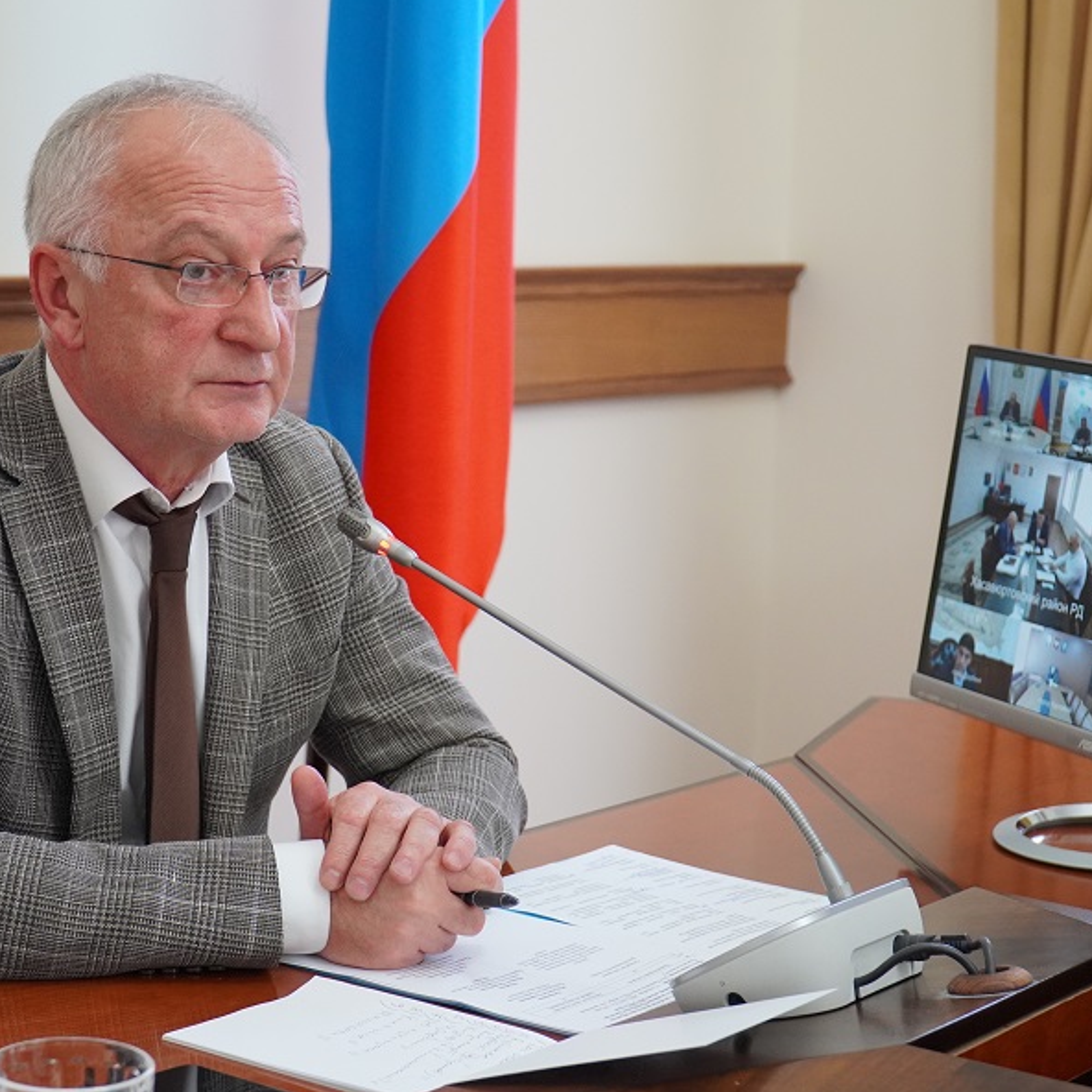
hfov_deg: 24.1
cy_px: 544
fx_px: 2557
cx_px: 428
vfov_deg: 24.1
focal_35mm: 72
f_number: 4
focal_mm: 37
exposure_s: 1/160
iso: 1600
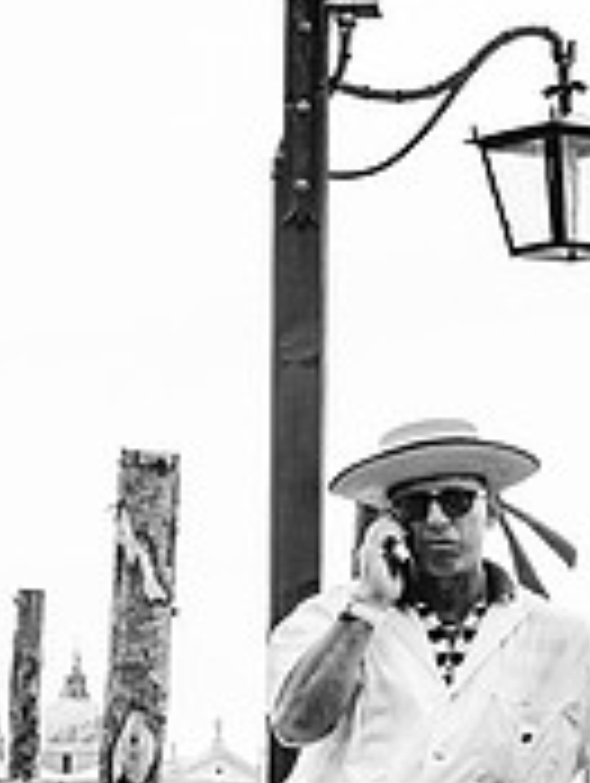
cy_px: 635
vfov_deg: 14.0
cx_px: 898
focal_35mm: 140
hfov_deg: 10.3
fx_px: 3174
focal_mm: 35
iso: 640
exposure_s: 1/320
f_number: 7.1
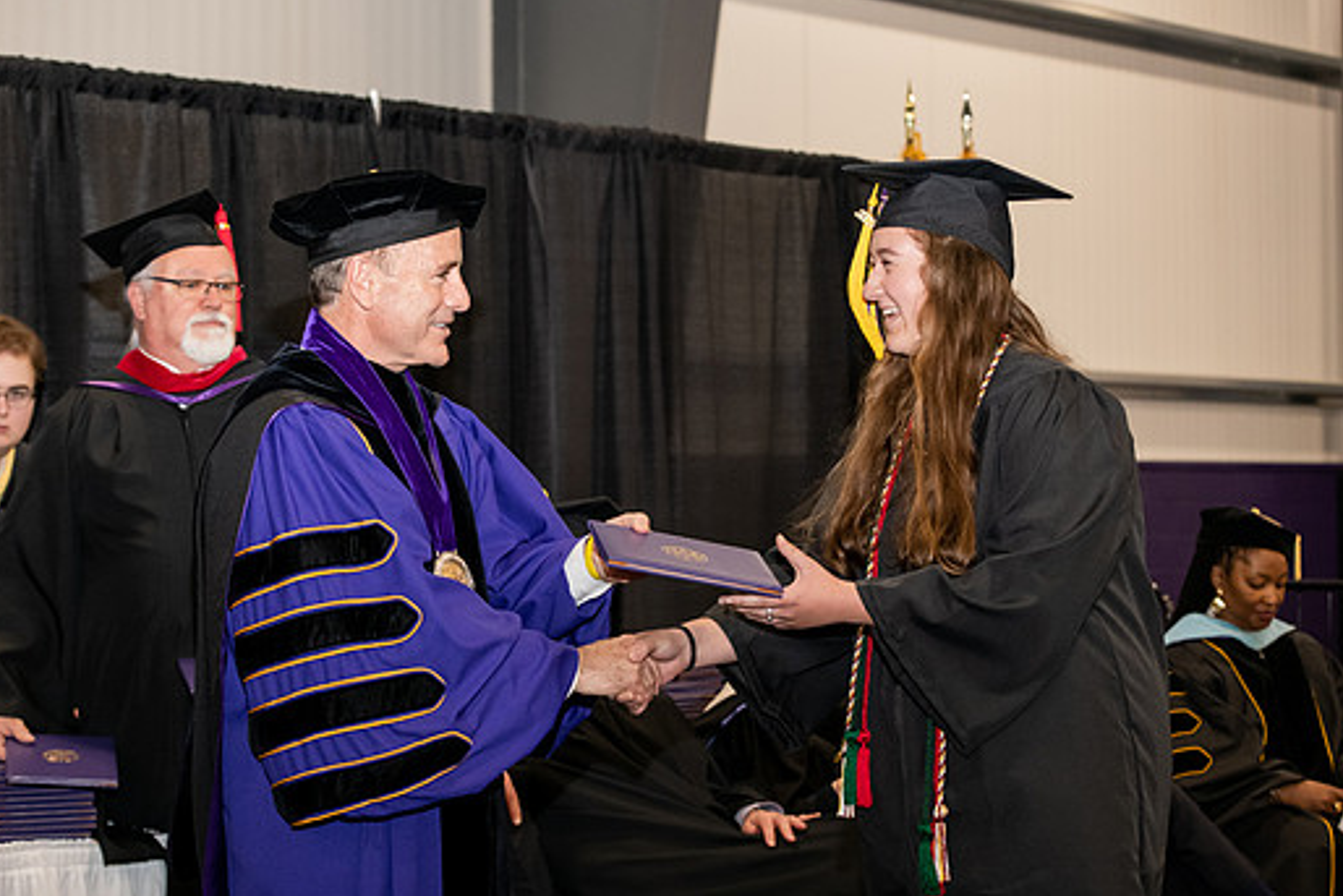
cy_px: 474
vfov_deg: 17.3
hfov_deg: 25.7
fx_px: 2948
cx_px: 700
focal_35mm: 79
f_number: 5
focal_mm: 70
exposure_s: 1/200
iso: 2000
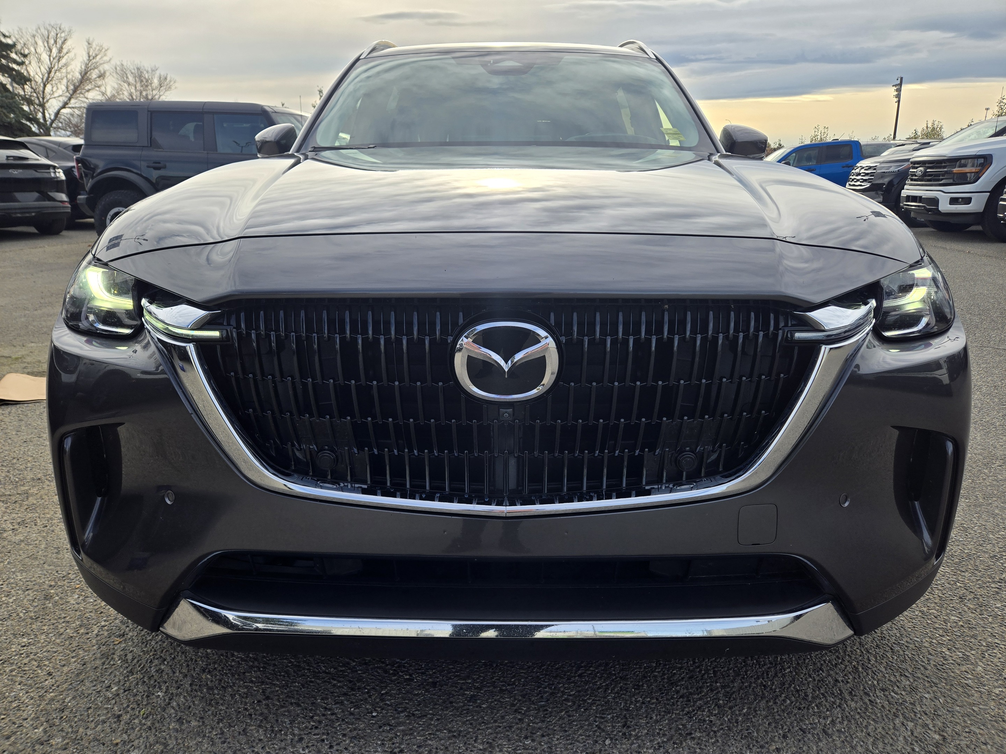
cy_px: 377
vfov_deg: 58.9
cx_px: 503
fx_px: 668
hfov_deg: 73.9
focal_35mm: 23
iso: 25
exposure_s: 1/1380
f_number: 1.8
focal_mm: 5.4
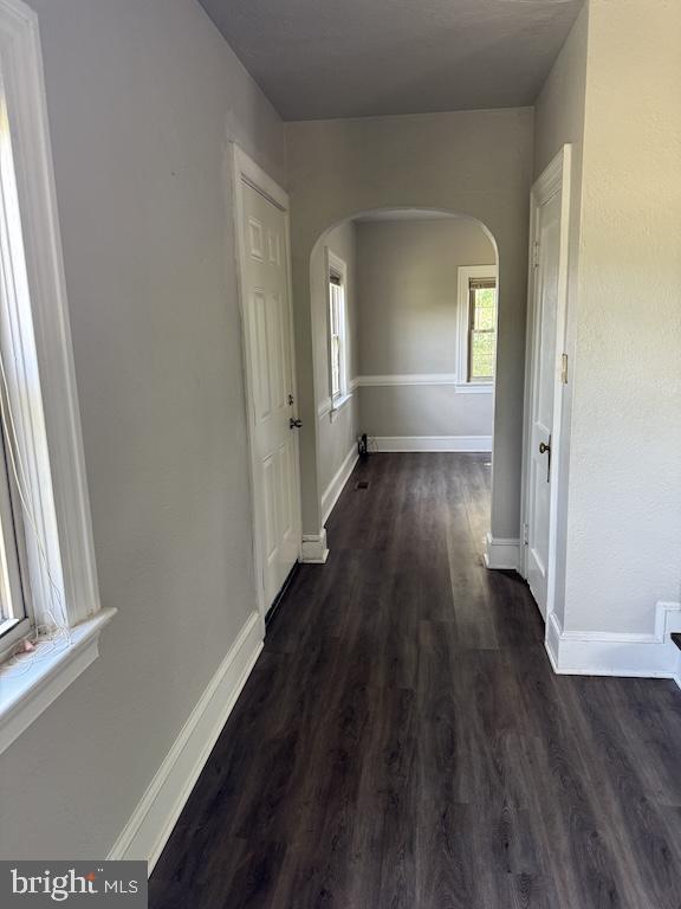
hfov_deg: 56.8
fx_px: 630
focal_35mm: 24
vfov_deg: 71.6
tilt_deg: -11.1
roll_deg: +2.8
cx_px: 340
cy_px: 454
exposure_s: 1/87
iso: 200
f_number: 1.78
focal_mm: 6.76
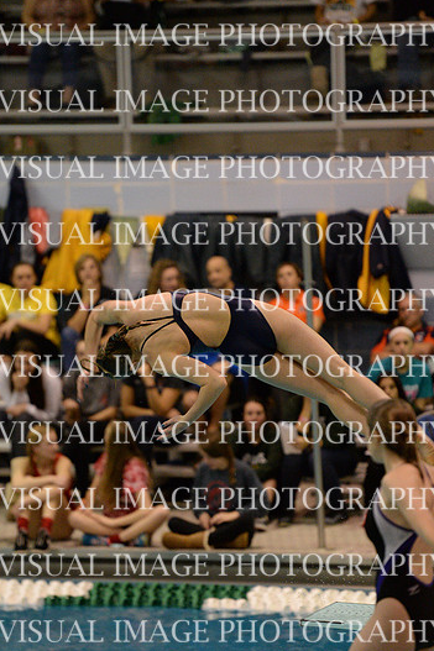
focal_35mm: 220
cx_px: 210
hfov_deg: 6.2
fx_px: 3981
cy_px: 332
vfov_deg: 9.4
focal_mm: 200
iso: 8000
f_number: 2.8
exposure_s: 1/500
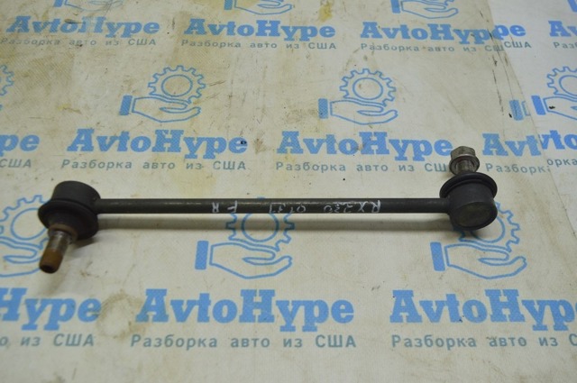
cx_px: 288
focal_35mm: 33
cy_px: 192
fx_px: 528
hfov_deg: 57.3
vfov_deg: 39.9
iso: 400
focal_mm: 22
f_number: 5.6
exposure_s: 1/40
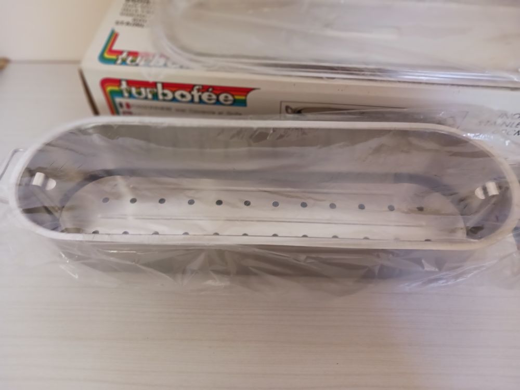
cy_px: 195
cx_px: 260
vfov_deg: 51.4
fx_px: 406
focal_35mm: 27
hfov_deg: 65.3
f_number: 1.8
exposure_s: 1/25
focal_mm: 4
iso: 500
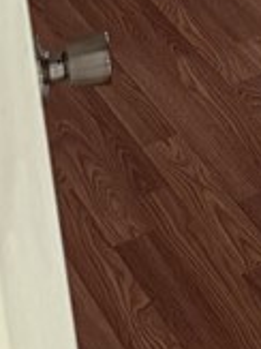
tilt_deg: -16.8
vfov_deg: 11.6
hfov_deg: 8.7
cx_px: 667
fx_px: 1520
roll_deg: +0.7
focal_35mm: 151
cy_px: -377
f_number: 1.78
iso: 200
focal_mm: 6.76
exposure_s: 1/100
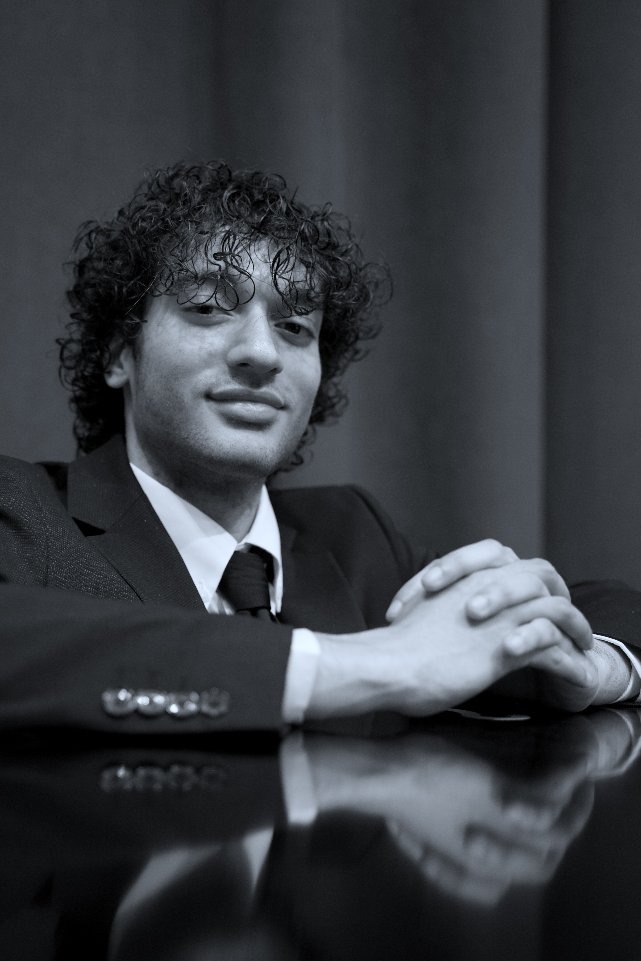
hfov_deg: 26.0
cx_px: 320
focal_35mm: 52
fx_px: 1389
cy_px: 480
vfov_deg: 38.2
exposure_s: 1/200
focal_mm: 52
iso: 1000
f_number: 3.2
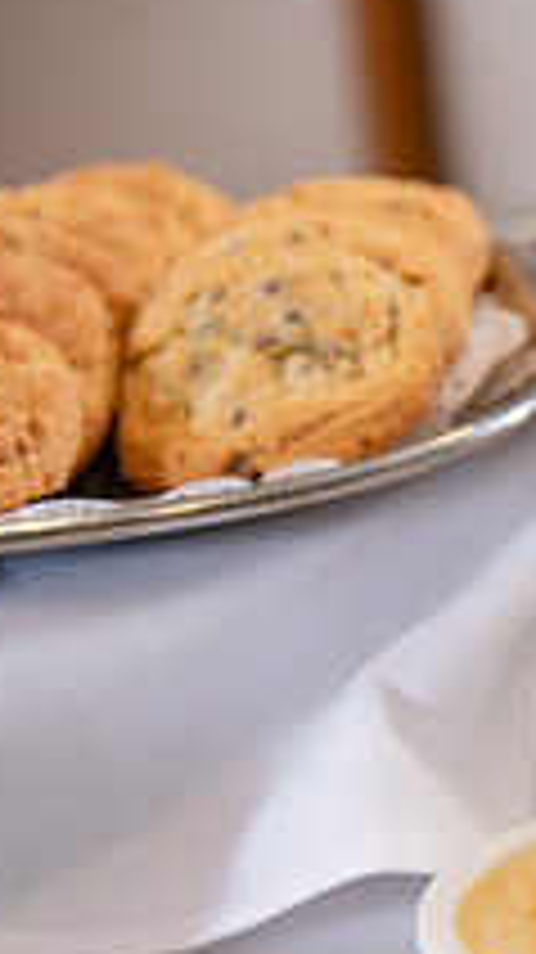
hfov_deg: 9.0
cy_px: 839
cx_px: 914
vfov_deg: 16.4
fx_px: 3265
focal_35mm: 129
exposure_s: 1/200
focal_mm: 45
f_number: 3.2
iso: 320
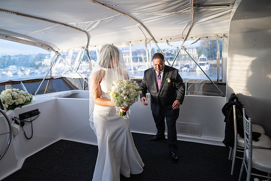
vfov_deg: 53.2
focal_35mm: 24
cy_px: 90
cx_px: 136
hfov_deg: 73.7
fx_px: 181
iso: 125
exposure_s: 1/1250
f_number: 1.4
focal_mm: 24
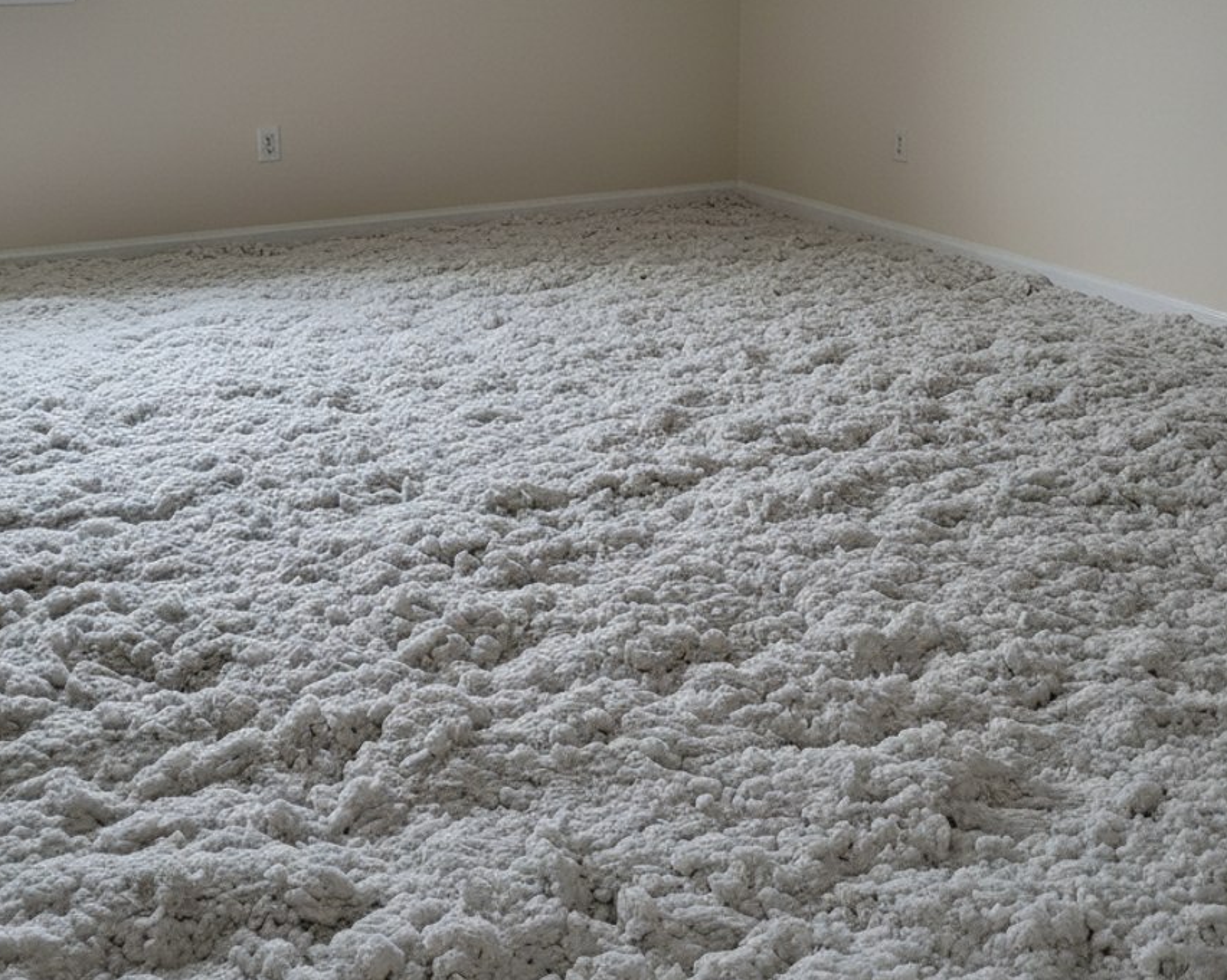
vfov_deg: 44.1
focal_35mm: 33
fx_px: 1198
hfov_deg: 54.2
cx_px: 629
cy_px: 361
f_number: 1.78
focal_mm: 6.8
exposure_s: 1/1652
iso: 305
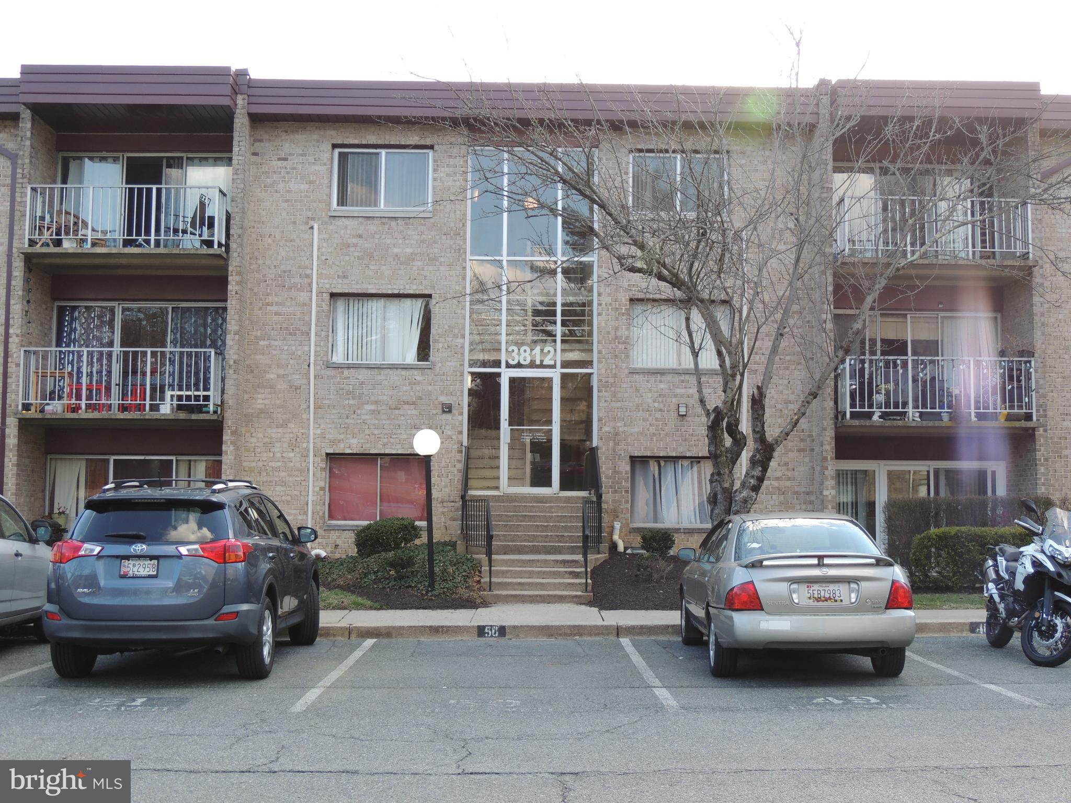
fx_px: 1330
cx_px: 536
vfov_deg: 33.6
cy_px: 402
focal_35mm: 43
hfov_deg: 43.9
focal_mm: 7.6
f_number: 3.4
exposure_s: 1/160
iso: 100
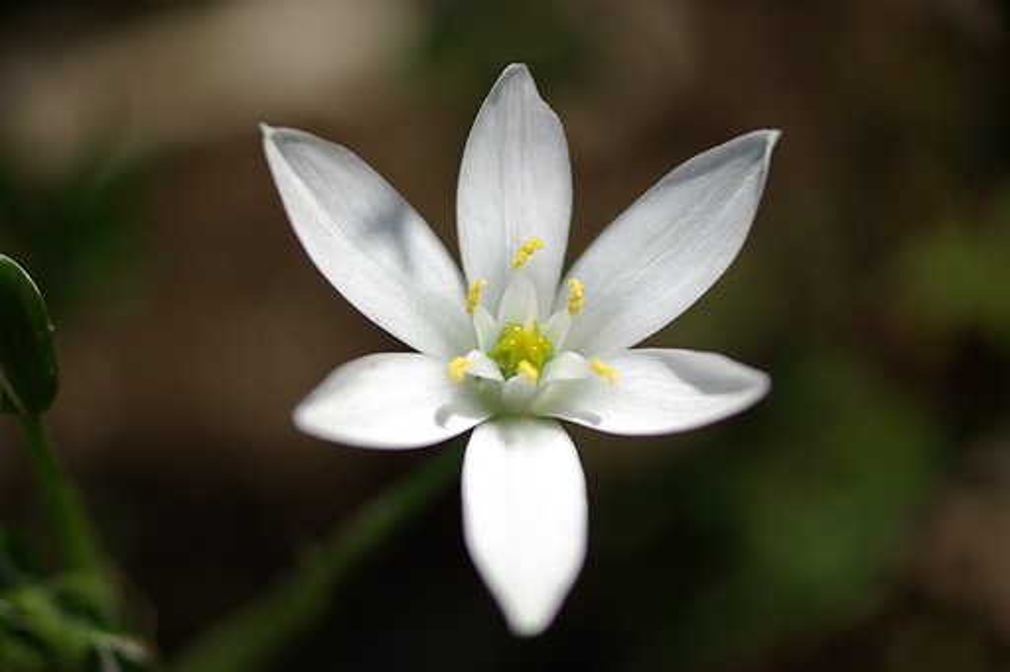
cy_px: 336
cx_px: 505
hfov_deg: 27.0
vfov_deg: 18.2
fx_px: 2103
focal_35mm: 75
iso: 100
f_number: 2.8
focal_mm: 50
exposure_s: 1/1500
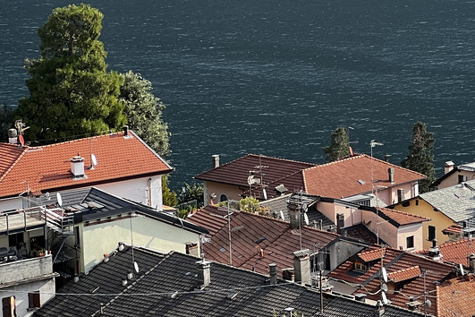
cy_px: 67
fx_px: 2388
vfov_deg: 7.6
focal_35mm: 181
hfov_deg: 11.2
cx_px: 519
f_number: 2.8
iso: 32
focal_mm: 9
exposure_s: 1/196
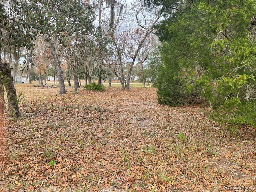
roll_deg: +0.0
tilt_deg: -6.1
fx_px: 192
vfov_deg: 53.1
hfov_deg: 67.3
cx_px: 128
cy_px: 96
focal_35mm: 26
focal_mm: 4.2
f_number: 1.6
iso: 32
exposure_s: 1/518
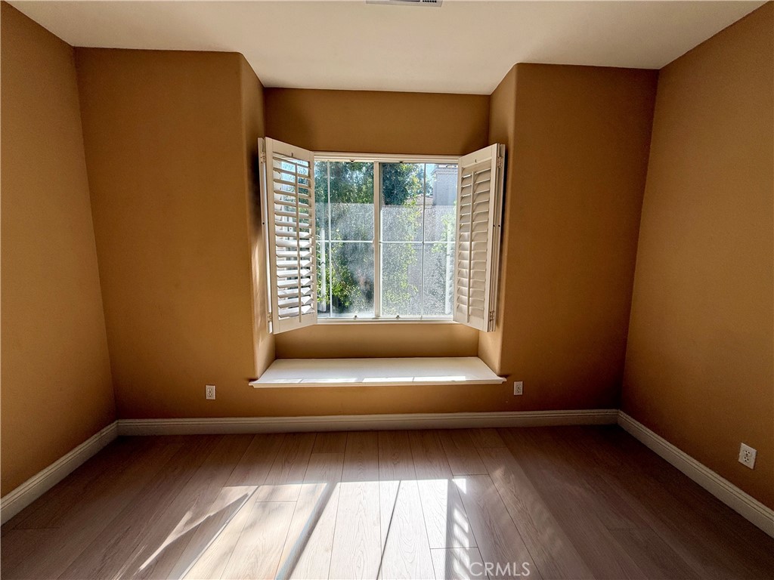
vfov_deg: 85.7
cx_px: 387
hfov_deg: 102.1
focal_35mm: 14
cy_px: 290
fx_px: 313
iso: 64
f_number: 2.2
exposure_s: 1/324
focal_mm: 2.22
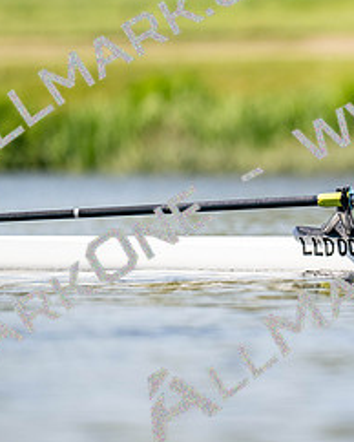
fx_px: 17645
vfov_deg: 1.4
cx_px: 518
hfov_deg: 1.1
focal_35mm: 1349
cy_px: 165
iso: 320
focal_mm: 600
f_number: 4
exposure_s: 1/2500
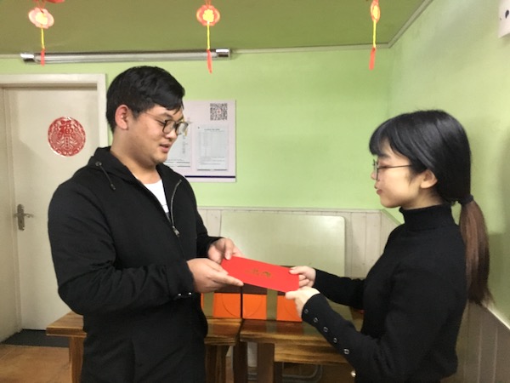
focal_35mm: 29
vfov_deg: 48.2
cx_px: 255
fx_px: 427
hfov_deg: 61.7
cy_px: 192
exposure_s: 1/17
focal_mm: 4.15
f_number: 2.2
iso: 250
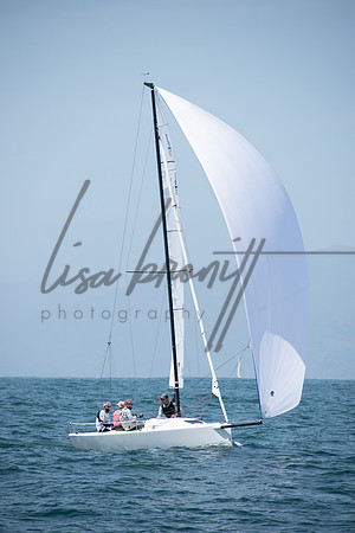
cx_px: 178
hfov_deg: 5.2
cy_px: 266
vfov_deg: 7.8
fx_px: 3883
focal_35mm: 262
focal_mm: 175
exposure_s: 1/1000
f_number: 6.3
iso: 200
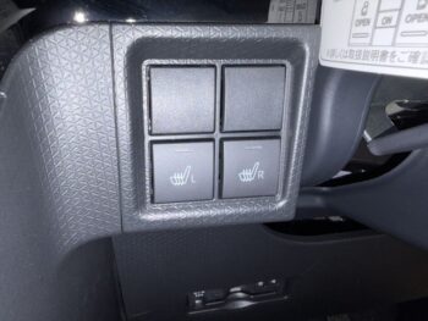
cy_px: 160
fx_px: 322
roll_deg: +0.2
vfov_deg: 53.1
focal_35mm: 26
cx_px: 214
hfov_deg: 67.3
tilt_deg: -20.3
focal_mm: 2.22
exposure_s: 1/50
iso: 25
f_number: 2.2
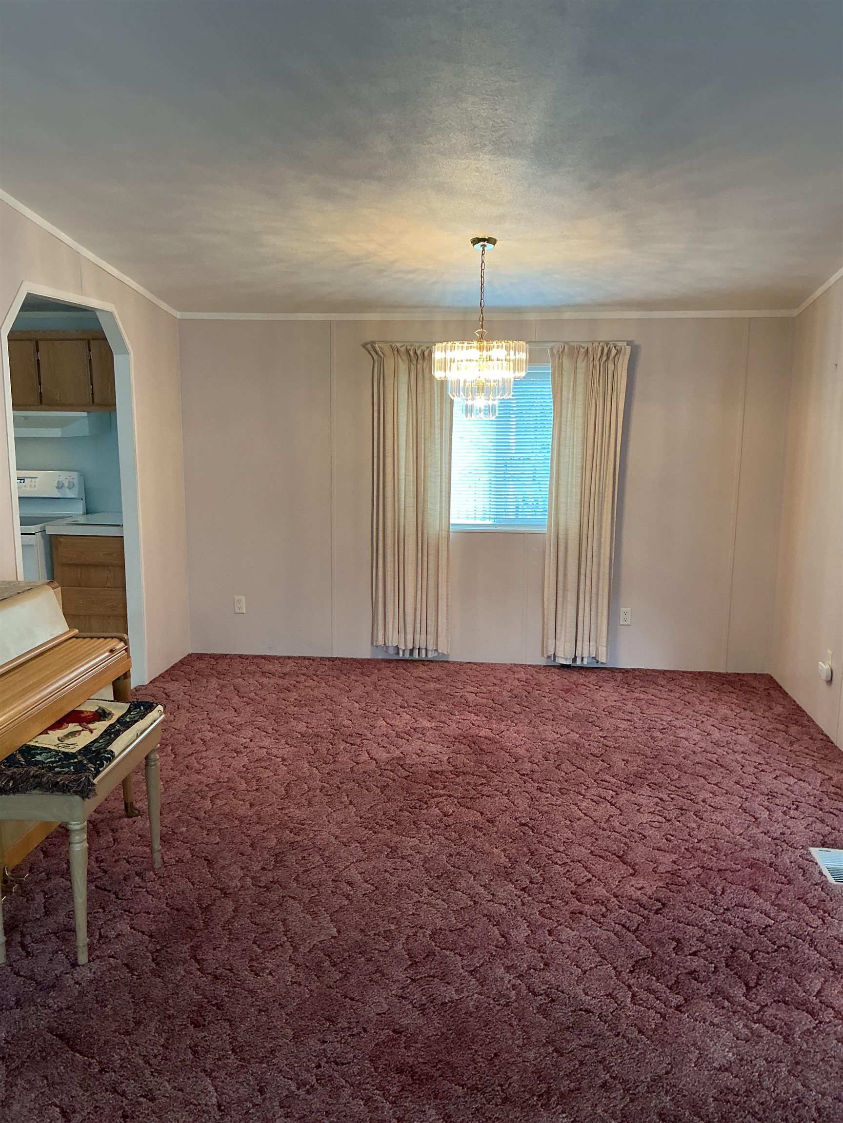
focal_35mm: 29
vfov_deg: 61.7
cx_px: 422
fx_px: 942
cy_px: 562
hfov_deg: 48.2
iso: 100
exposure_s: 1/60
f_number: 1.8
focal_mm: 3
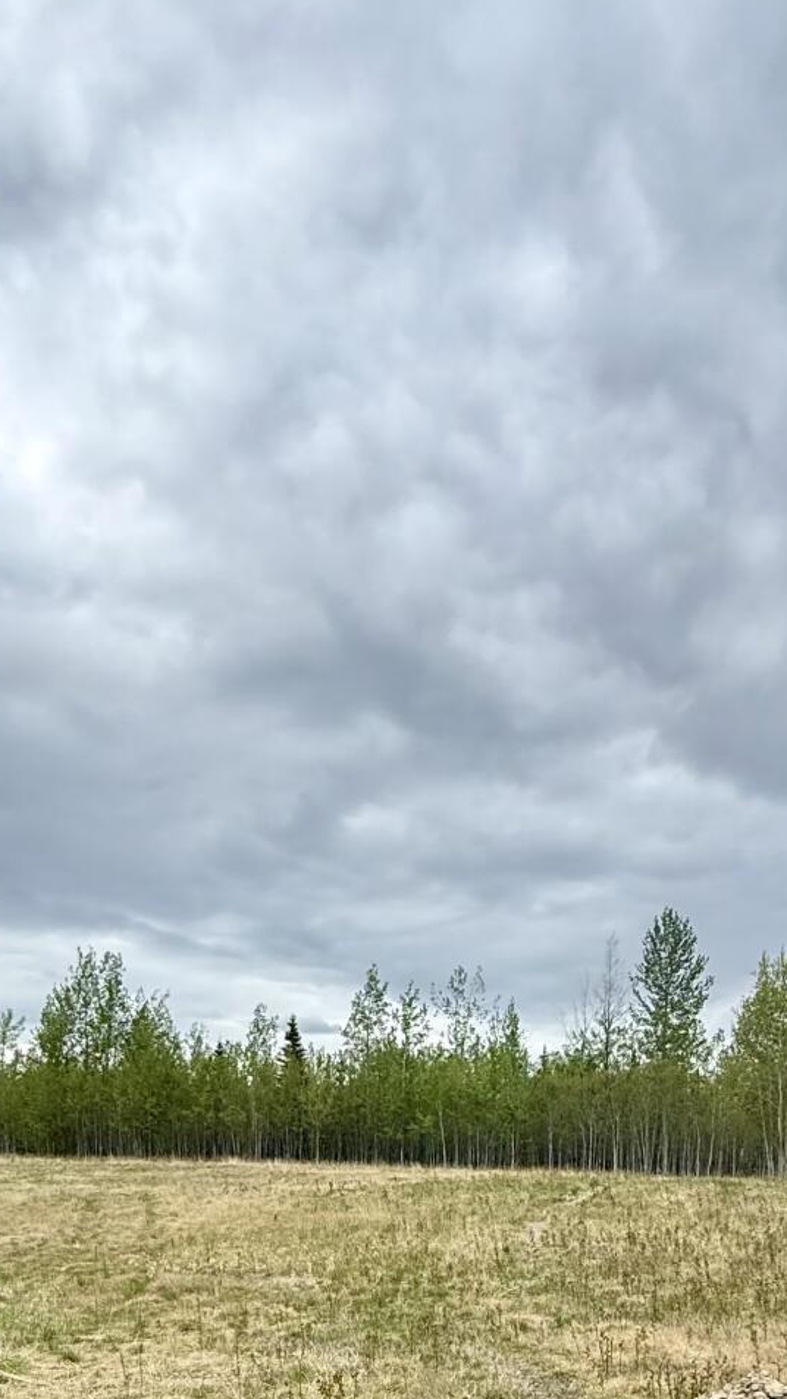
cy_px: 1287
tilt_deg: -3.0
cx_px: 330
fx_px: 1187
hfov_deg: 36.6
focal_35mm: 32
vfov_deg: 52.7
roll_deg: -2.8
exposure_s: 1/970
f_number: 2.2
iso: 50
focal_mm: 2.22
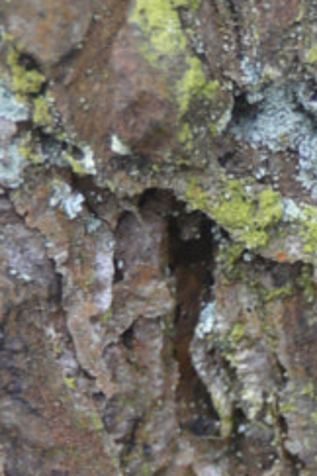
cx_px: 429
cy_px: 833
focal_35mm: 454
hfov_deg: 3.0
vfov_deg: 4.5
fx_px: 5996
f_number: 5.3
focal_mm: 46
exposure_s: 1/80
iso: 400
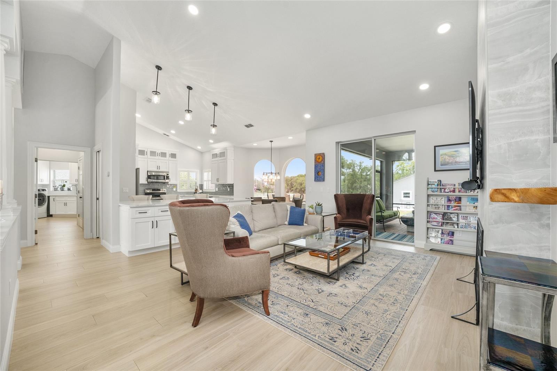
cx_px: 278
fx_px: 217
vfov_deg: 81.2
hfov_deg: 104.3
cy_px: 186
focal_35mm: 14
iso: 320
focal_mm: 14
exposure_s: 1/15
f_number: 7.1
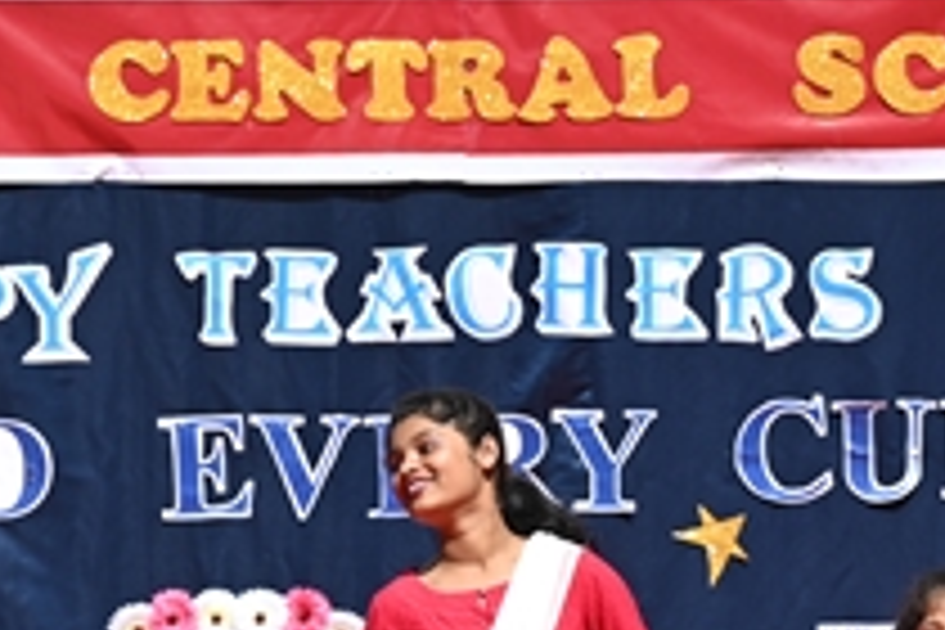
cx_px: 783
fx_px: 12022
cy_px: 862
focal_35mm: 458
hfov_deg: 4.5
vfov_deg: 3.0
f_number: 7.1
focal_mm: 120
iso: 100
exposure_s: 1/400
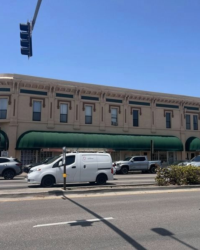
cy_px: 125
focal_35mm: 34
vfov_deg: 52.8
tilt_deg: +7.6
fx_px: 251
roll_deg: +0.4
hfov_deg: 43.2
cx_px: 117
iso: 50
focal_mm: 5.1
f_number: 1.6
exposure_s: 1/3876
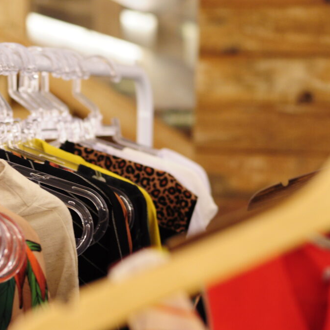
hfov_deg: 17.9
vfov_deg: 17.9
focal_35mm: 97
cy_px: 165
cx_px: 98
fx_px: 1046
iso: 1250
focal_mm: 50
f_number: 2.8
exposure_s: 1/30
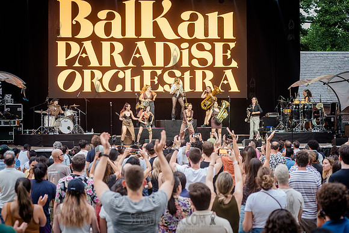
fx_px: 836
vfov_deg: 15.9
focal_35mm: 86
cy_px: 116
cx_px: 174
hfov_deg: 23.6
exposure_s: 1/250
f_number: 4
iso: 2000
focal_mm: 86
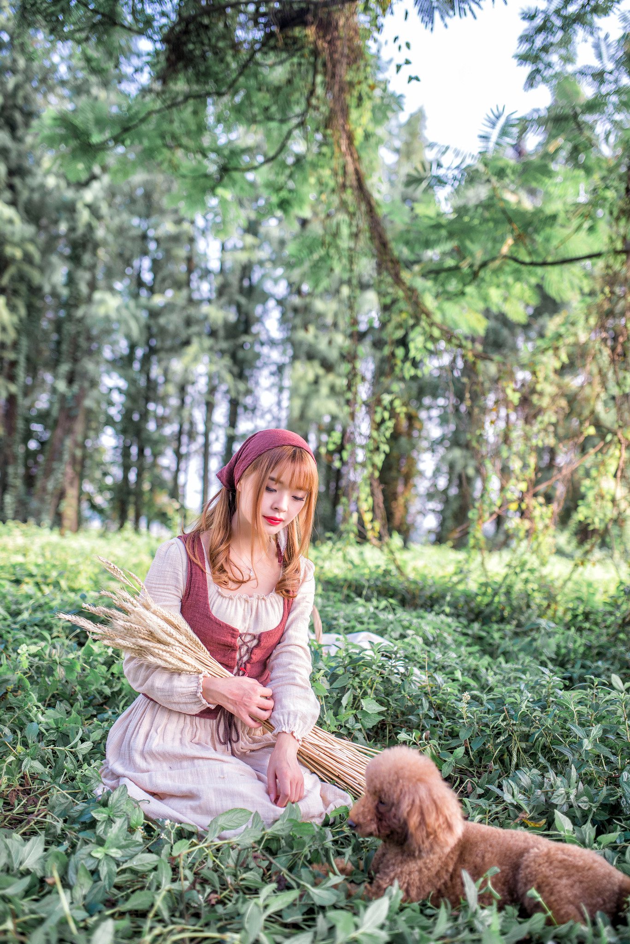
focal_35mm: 35
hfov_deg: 37.9
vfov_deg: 54.4
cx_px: 315
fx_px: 918
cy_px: 472
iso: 200
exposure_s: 1/400
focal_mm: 35
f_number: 2.2
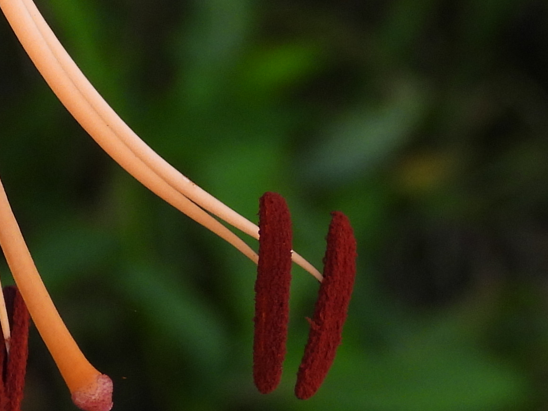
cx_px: 14
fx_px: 7266
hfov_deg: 4.3
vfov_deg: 3.2
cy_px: -140
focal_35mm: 459
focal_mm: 20.7
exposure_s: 1/250
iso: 160
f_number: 4
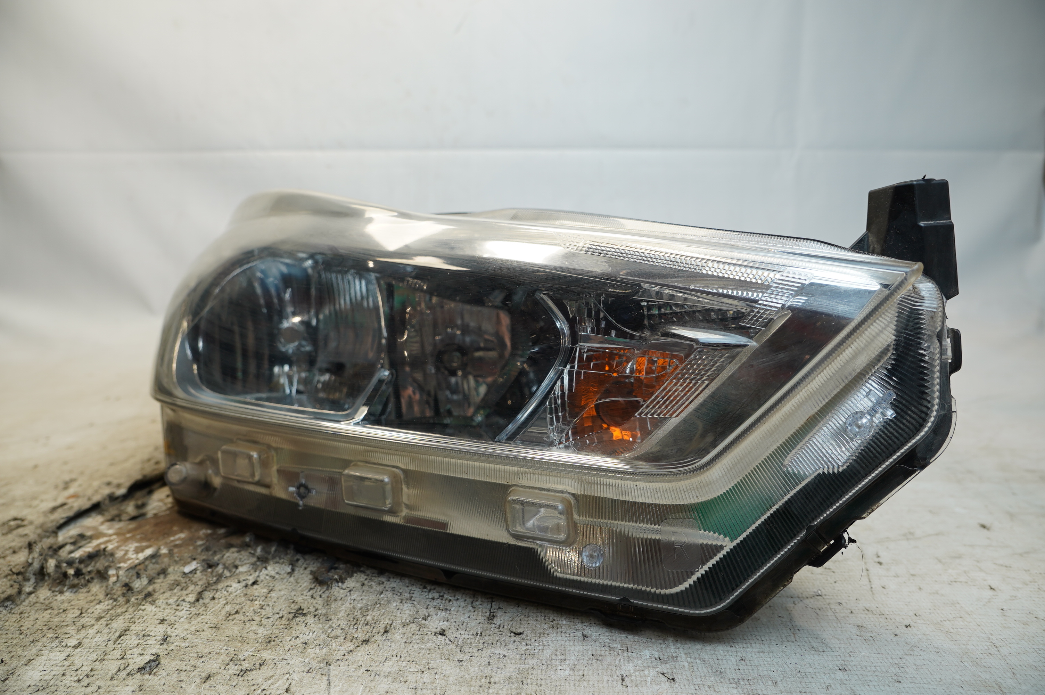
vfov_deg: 53.0
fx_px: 696
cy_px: 348
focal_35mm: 24
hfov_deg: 73.8
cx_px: 522
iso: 160
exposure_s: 1/60
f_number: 4
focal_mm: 16
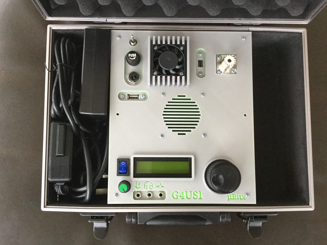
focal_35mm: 31
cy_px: 122
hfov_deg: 58.3
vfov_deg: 45.5
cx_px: 164
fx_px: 293
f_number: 2.4
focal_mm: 3.3
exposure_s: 1/33
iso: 200
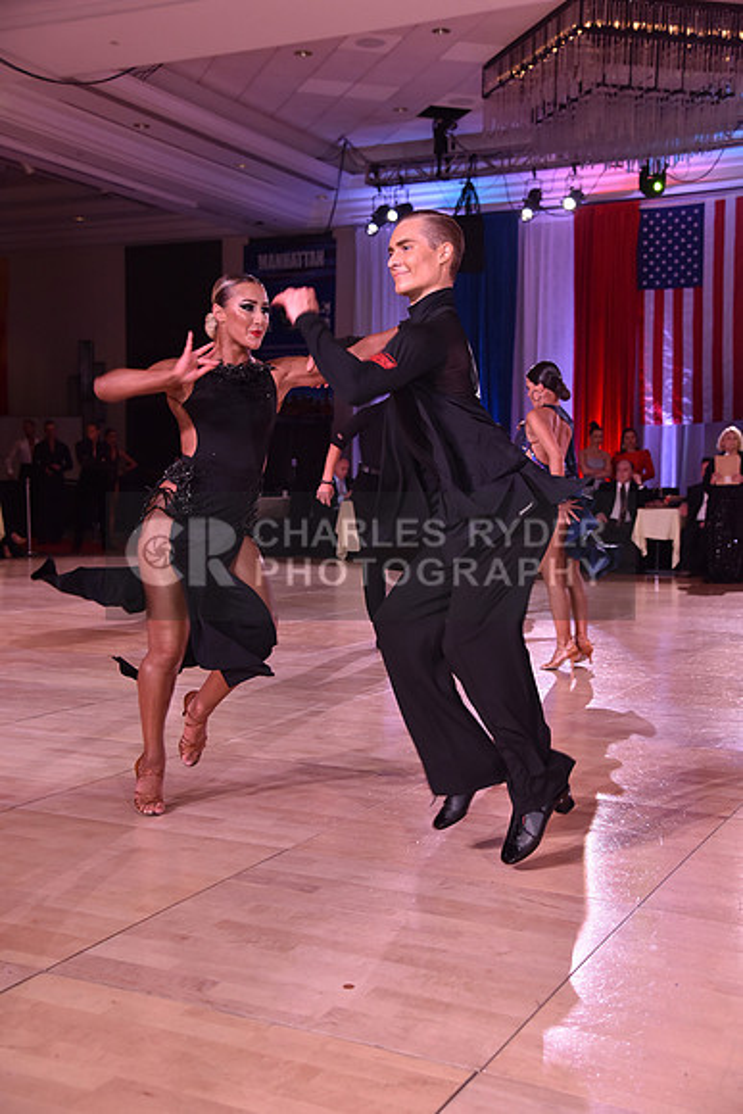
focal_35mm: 44
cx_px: 372
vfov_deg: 44.5
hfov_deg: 30.5
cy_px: 557
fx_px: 1361
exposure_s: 1/250
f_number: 4.5
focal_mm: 44
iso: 1250
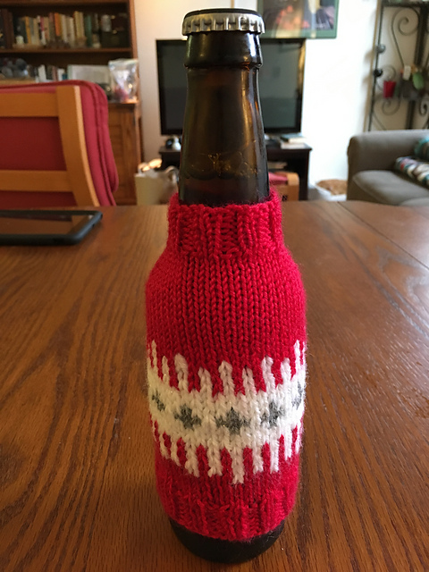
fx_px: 479
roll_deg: +1.1
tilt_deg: -23.3
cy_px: 286
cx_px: 214
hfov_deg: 48.2
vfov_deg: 61.7
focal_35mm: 29
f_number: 2.2
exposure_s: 1/17
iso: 200
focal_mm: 4.15
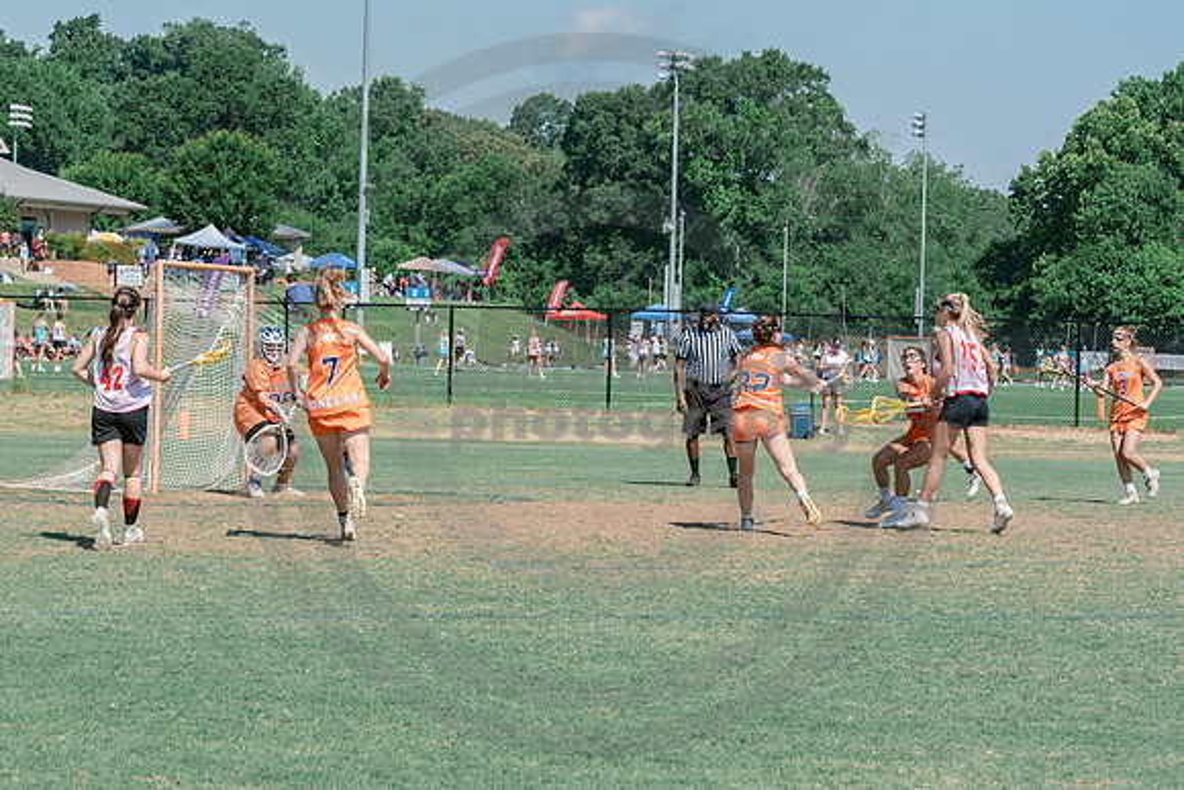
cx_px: 431
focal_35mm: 124
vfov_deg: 11.1
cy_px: 450
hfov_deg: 16.5
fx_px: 4065
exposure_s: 1/1000
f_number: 8
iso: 400
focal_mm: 95
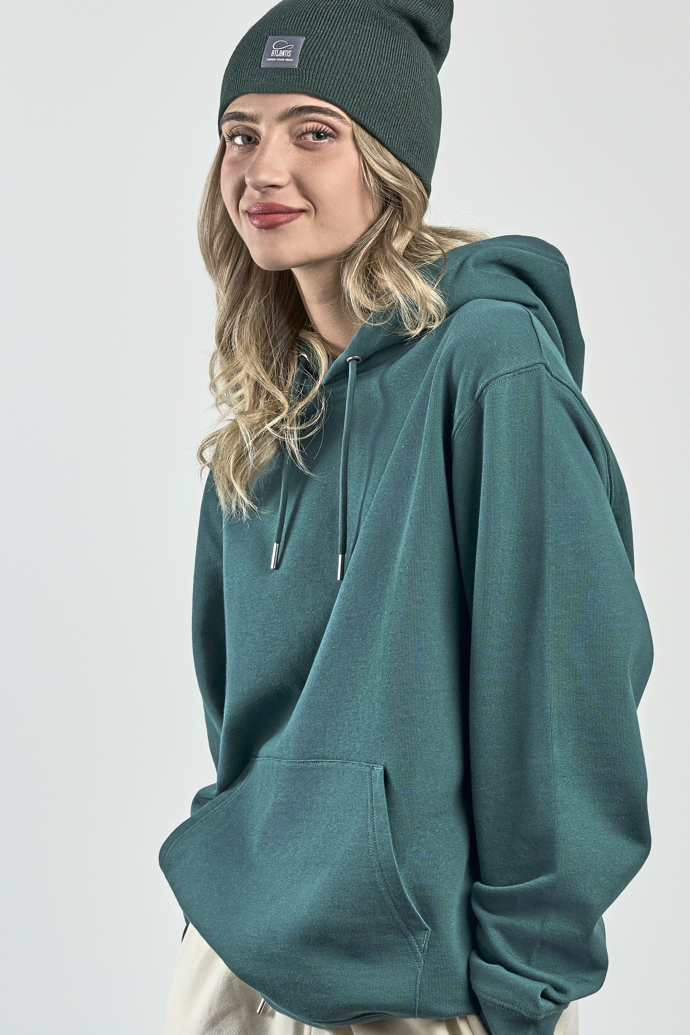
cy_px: 379
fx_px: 2961
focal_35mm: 103
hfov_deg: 13.3
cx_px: 336
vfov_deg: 19.8
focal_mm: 50
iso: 320
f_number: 9
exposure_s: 1/160
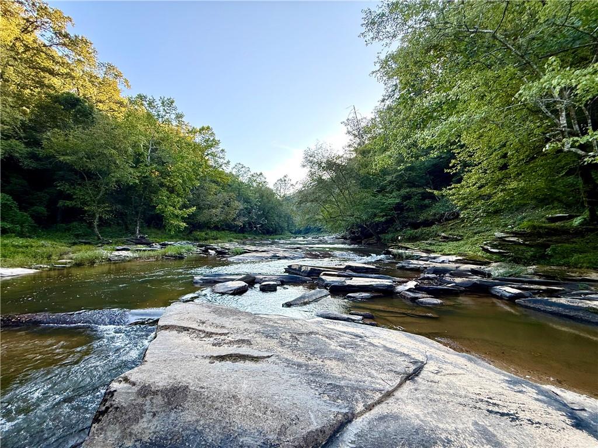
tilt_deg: +3.7
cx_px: 299
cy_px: 224
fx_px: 242
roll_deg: +0.1
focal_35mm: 14
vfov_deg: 85.7
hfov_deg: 102.1
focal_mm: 2.22
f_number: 2.2
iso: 64
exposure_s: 1/157
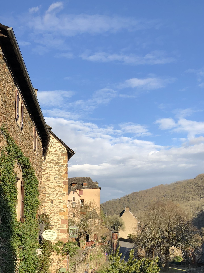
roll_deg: +0.6
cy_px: 215
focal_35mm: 46
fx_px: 361
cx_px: 44
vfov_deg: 39.7
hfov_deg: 30.8
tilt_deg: +4.2
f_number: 1.8
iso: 20
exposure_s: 1/1091
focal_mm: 4
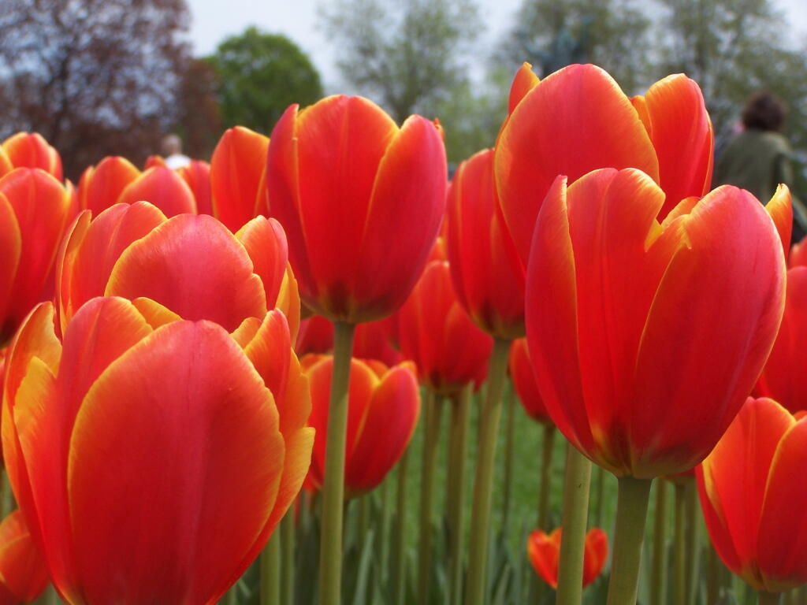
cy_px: 302
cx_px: 404
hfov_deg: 26.0
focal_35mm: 75
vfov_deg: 19.6
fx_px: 1748
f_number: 4.5
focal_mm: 12.4
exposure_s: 1/640
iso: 80
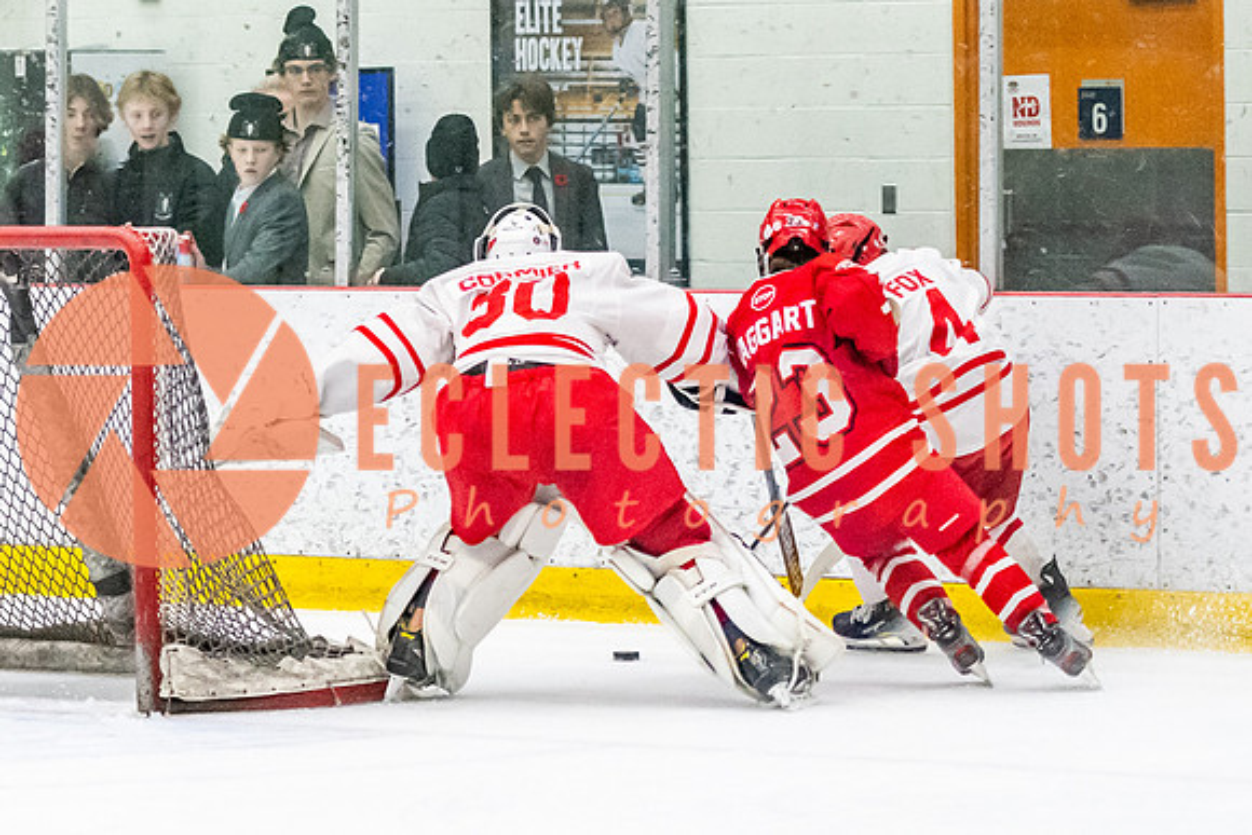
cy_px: 366
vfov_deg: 6.7
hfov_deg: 10.0
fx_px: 7140
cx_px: 626
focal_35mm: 205
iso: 4000
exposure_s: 1/800
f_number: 2.8
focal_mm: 80
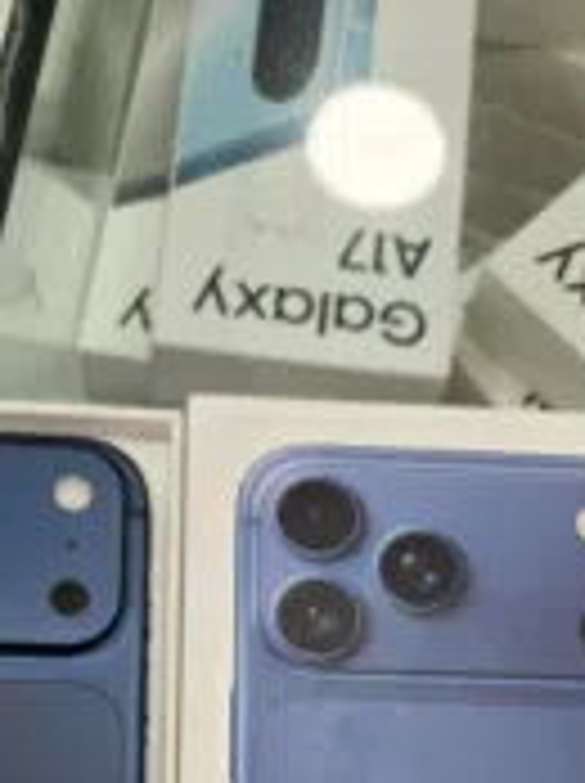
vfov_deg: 31.4
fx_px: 1197
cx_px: 243
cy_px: 896
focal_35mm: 53
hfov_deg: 27.4
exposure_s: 1/180
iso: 40
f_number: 1.8
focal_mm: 5.4
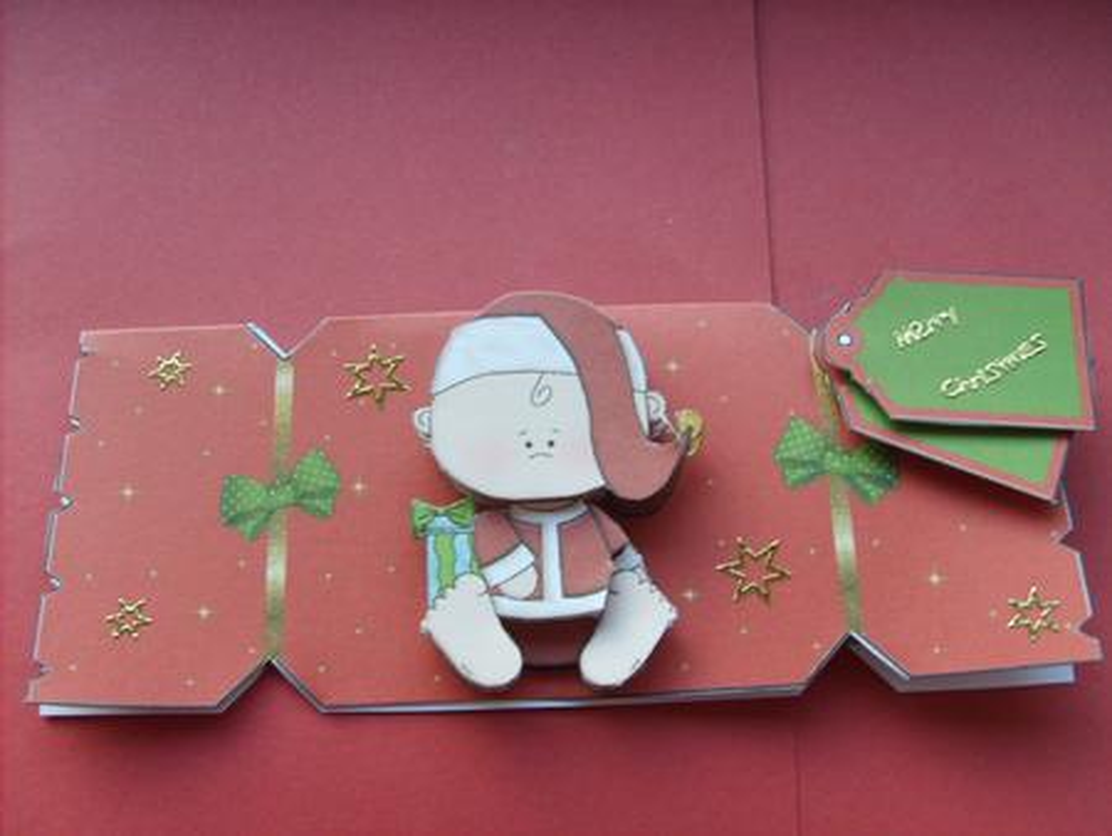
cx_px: 556
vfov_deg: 40.7
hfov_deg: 52.6
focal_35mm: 35
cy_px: 418
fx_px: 1125
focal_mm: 5.8
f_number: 2.8
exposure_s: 1/30
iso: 86
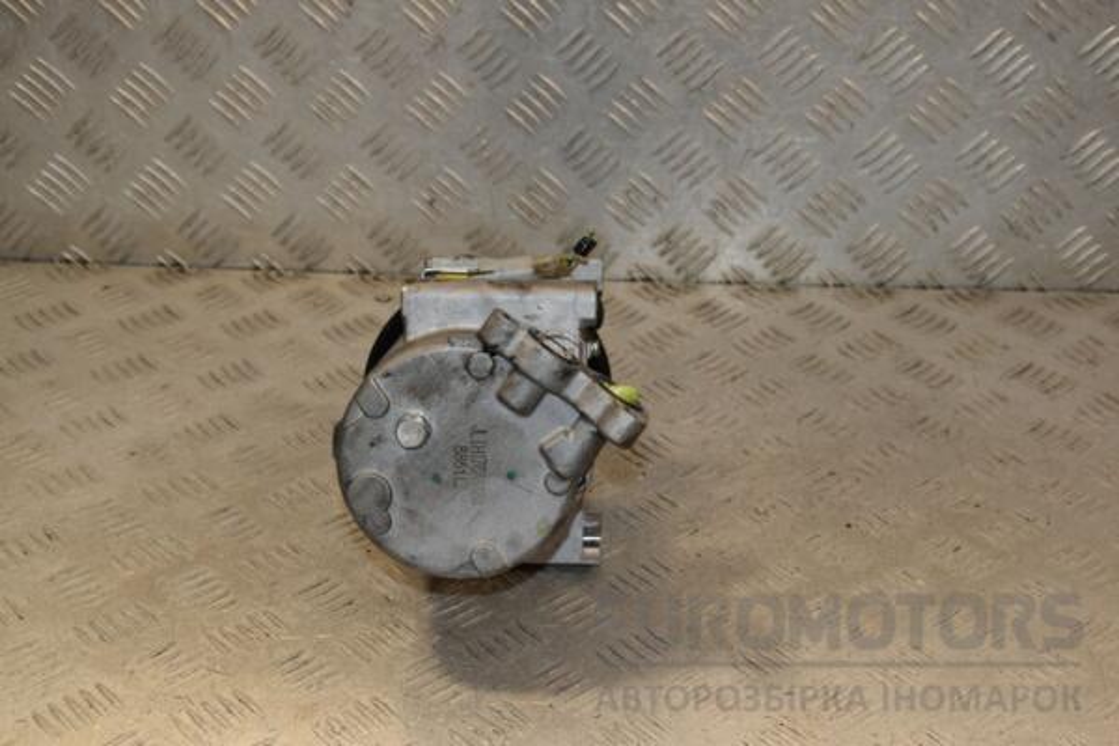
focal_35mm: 68
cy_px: 373
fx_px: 2098
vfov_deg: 20.2
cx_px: 560
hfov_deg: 29.9
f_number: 7.1
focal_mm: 45
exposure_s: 1/200
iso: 800
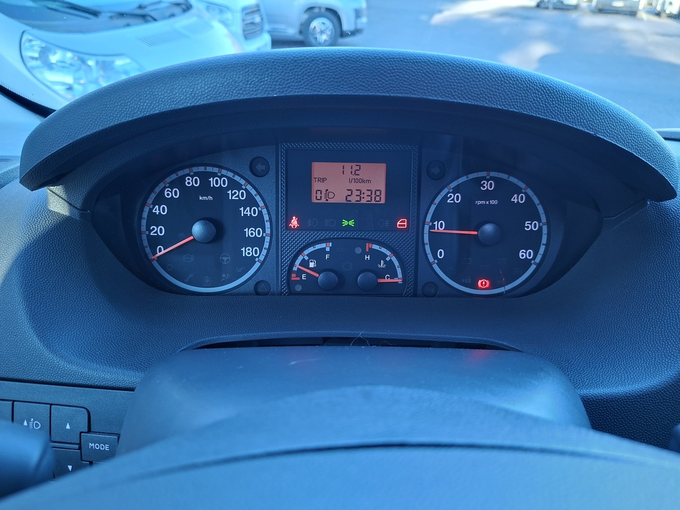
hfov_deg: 73.9
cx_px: 340
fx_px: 452
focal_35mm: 23
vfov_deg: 58.9
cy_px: 255
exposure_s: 1/50
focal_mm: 5.54
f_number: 1.8
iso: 160
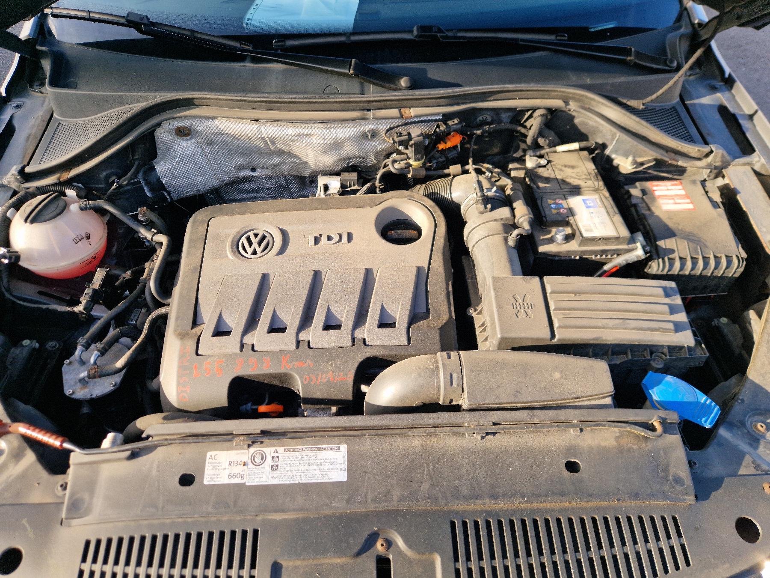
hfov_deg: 73.9
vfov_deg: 58.9
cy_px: 289
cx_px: 385
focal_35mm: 23
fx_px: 512
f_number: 1.8
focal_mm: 5.4
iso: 50
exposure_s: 1/217
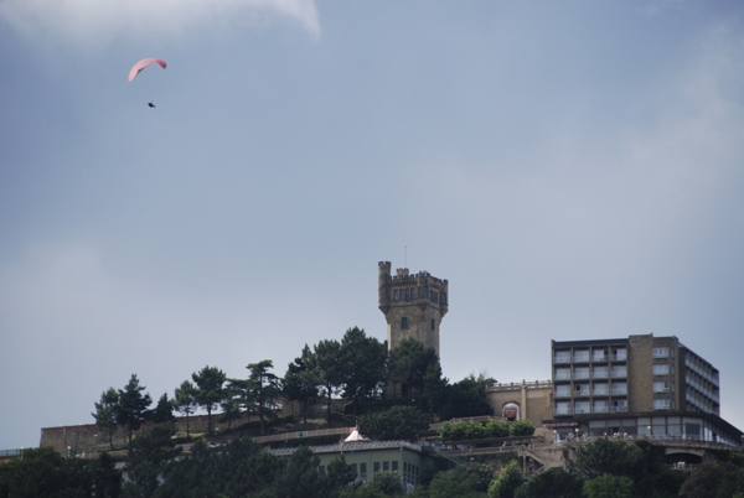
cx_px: 372
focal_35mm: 300
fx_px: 6209
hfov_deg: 6.9
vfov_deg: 4.6
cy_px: 249
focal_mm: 200
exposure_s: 1/1600
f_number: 5.6
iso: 400
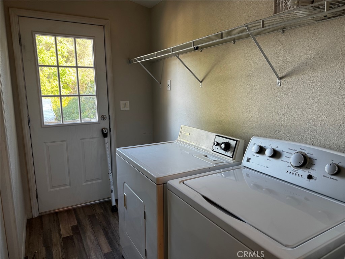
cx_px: 172
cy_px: 130
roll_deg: -0.1
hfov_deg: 71.6
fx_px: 239
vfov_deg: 56.8
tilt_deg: -10.6
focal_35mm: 24
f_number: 1.78
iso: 125
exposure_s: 1/60
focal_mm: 6.76
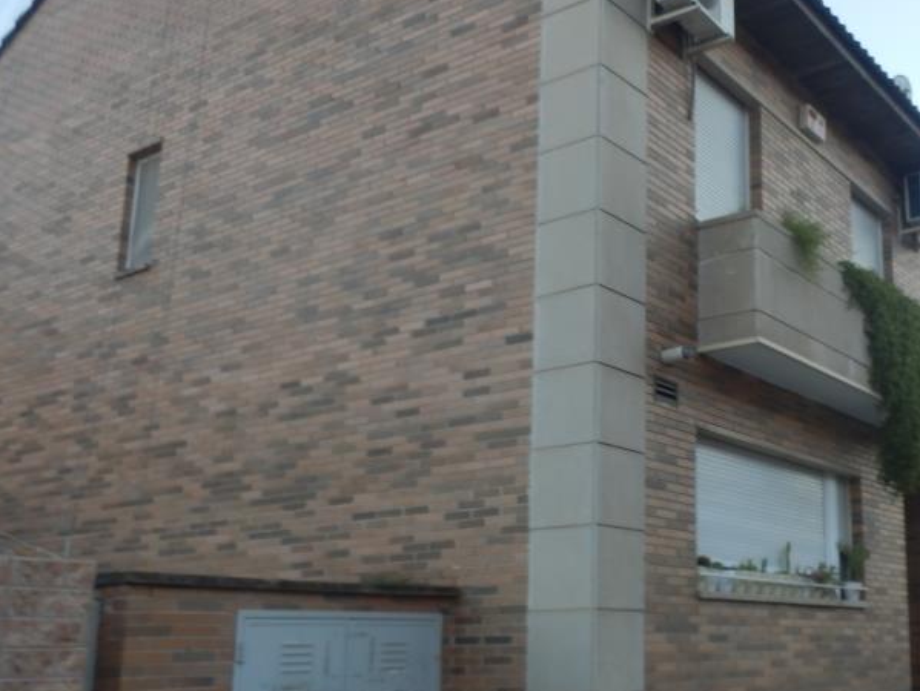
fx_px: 1090
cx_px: 725
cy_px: 431
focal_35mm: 41
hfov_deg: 43.8
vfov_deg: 35.0
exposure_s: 1/100
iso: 80
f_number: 3
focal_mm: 4.2
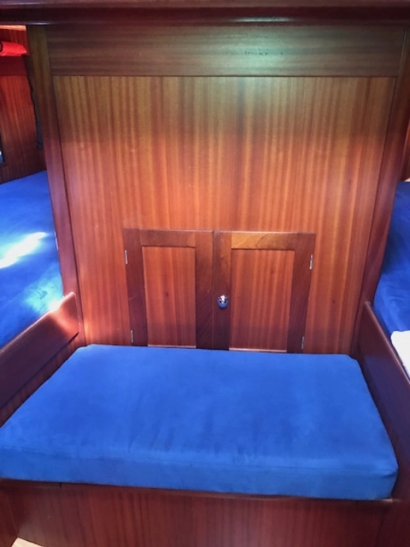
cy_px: 274
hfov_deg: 49.7
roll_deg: -1.1
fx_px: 442
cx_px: 205
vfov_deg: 63.5
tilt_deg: -23.3
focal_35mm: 28
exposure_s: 1/4
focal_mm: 3.99
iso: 100
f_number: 1.8
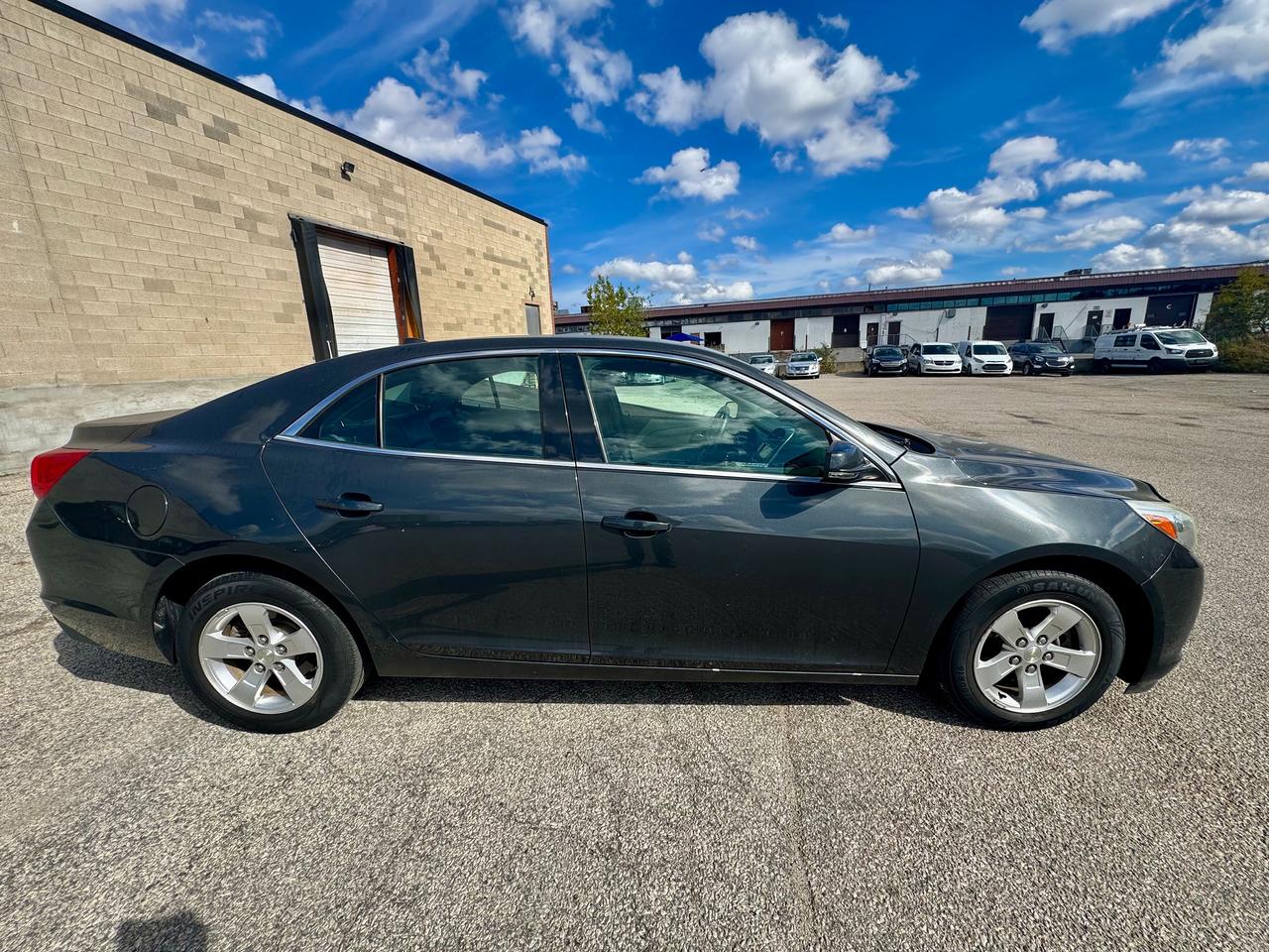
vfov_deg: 85.7
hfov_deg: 102.1
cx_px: 634
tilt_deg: -12.6
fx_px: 513
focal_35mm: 14
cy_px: 476
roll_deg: +1.7
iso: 50
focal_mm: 2.22
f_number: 2.2
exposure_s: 1/1323
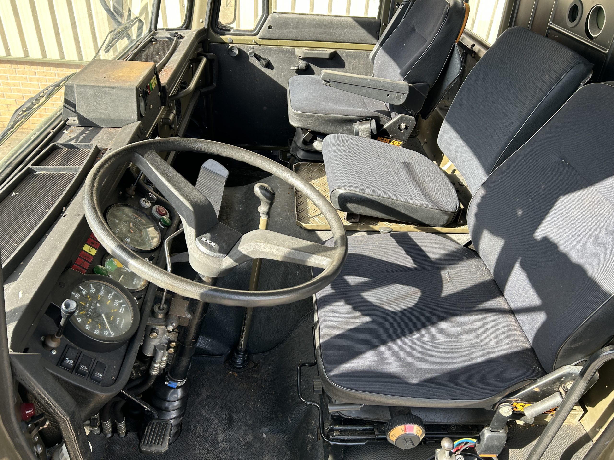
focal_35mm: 26
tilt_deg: -34.1
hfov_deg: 67.3
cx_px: 307
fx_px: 461
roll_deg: -5.0
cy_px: 230
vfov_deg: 53.1
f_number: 1.5
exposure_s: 1/277
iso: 40
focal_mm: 5.7
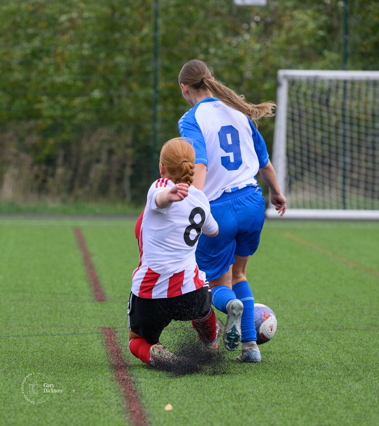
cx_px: 140
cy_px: 238
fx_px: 5394
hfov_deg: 4.0
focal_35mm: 410
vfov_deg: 4.5
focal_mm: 240
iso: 1250
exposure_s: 1/1250
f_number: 5
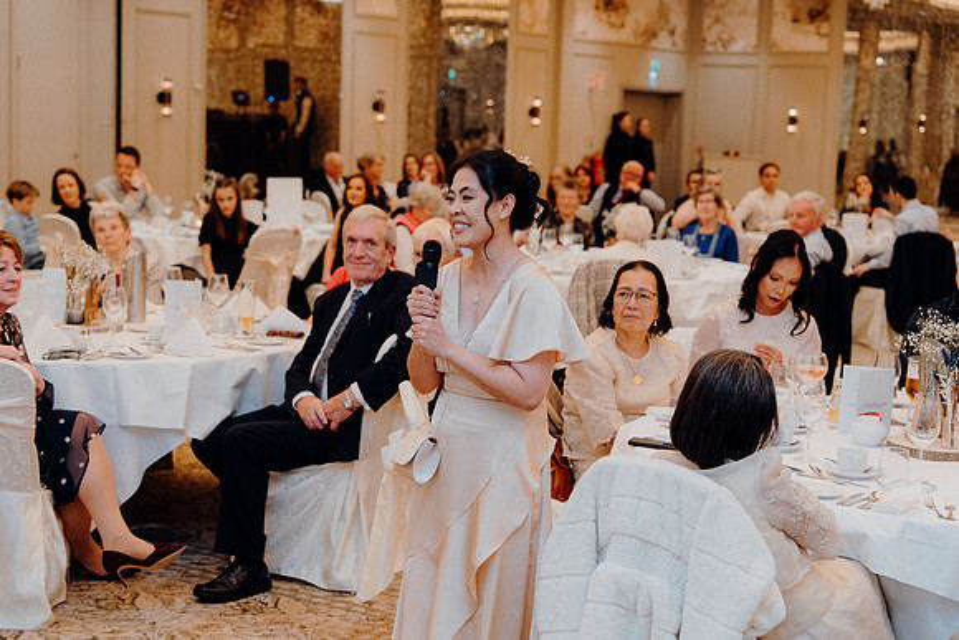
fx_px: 1599
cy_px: 320
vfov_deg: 22.6
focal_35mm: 60
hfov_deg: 33.4
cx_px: 480
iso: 3200
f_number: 3.5
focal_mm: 60
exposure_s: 1/160
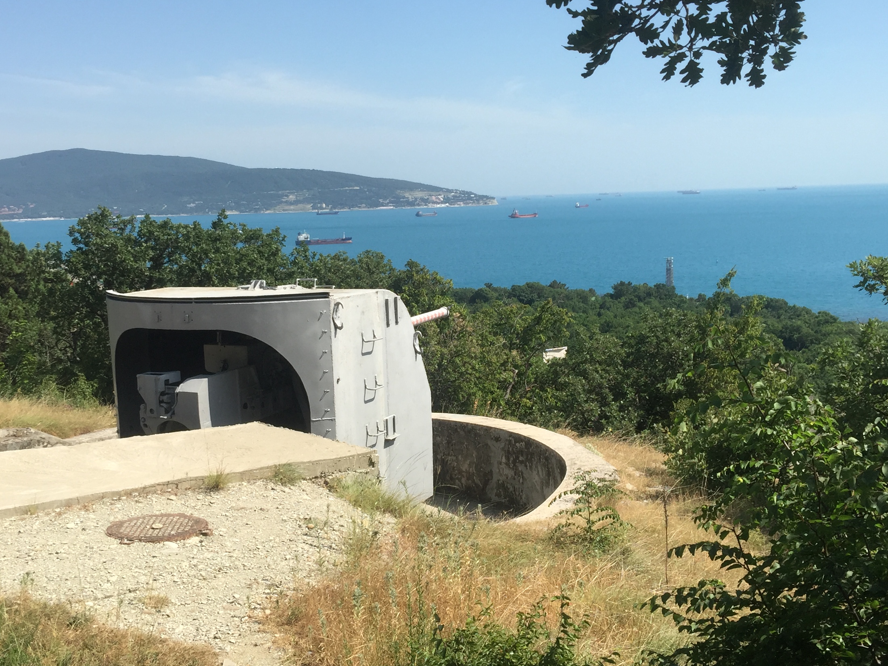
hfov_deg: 43.8
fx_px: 1103
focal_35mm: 43
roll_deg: +0.7
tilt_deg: -6.8
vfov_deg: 33.6
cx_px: 458
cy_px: 371
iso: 32
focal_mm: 4.15
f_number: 2.2
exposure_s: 1/1721
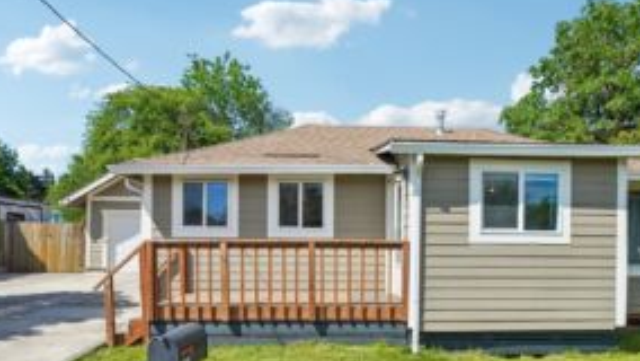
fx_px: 475
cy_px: 249
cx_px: 367
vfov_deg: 40.9
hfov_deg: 67.5
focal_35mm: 28
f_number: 8
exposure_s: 1/1000
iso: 400
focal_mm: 19
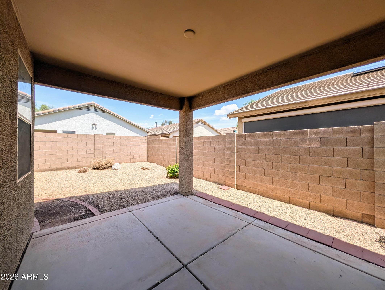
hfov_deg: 110.5
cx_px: 192
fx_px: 134
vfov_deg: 94.6
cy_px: 145
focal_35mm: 12
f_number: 1.7
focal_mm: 2.02
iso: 51
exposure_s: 1/3077
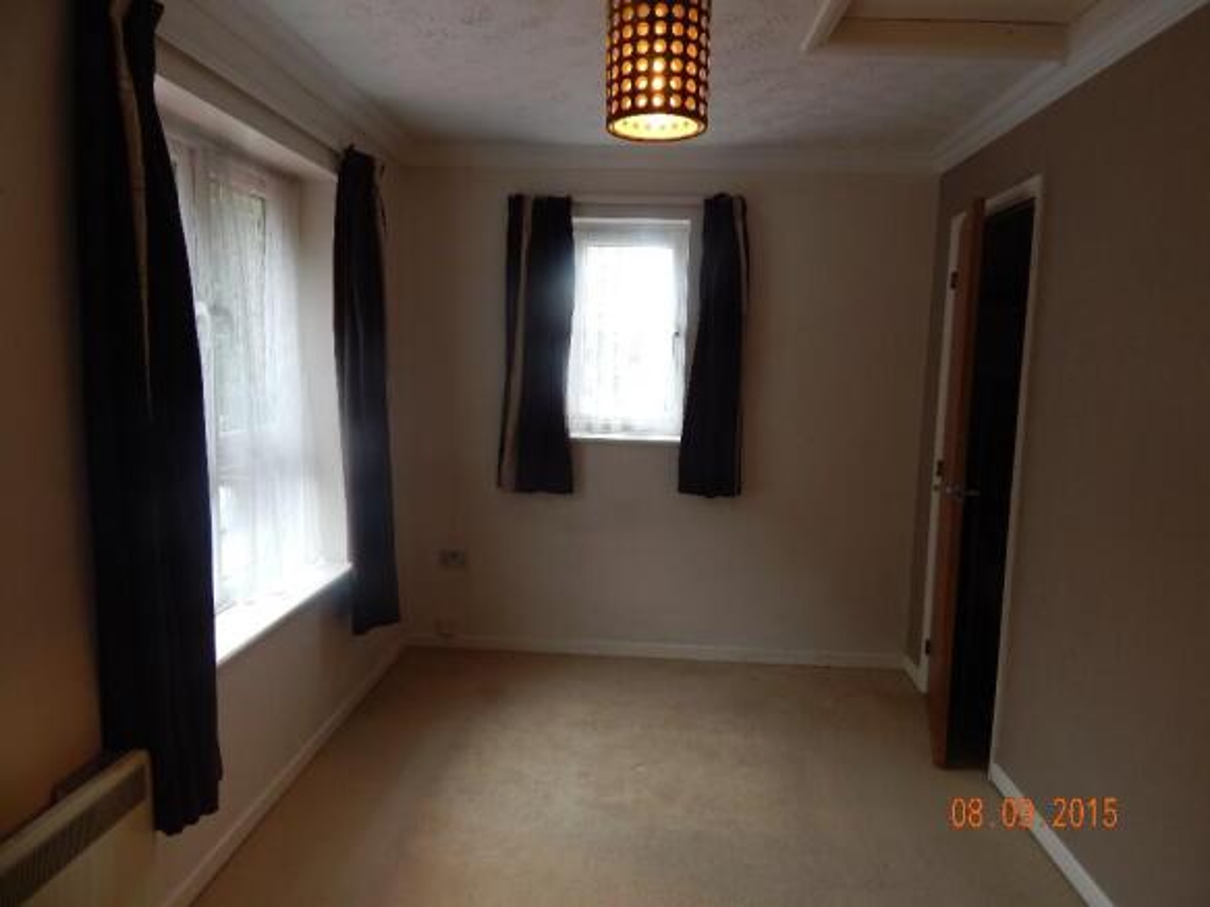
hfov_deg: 73.9
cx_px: 605
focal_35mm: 23
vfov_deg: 58.9
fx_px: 804
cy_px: 454
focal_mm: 4
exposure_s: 1/50
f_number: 3
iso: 125
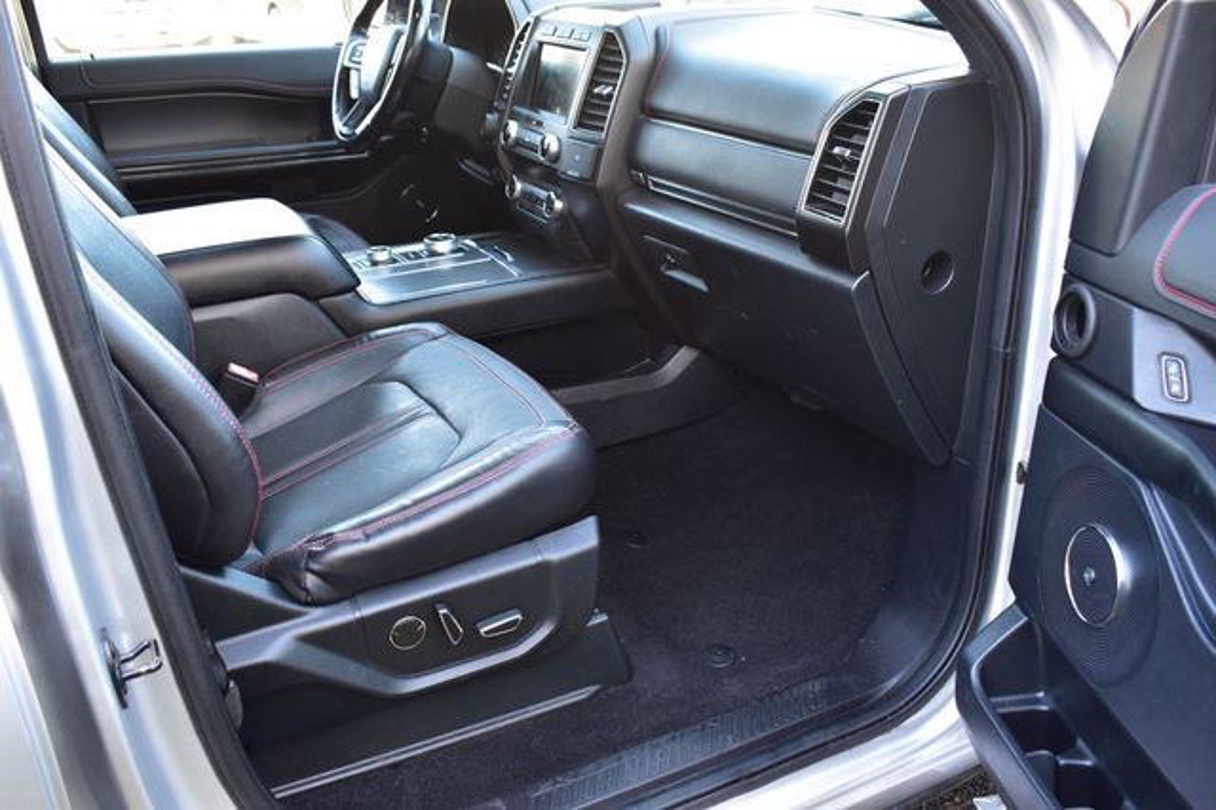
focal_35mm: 32
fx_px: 1063
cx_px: 608
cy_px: 405
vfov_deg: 41.7
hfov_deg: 59.5
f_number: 6.3
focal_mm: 21
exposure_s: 1/20
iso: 400
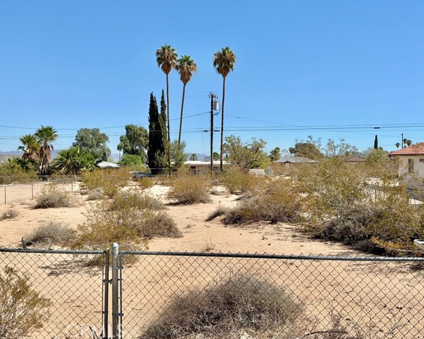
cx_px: 193
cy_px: 167
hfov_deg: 57.1
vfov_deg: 47.2
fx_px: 389
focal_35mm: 31
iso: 25
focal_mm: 3
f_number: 1.8
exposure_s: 1/3125
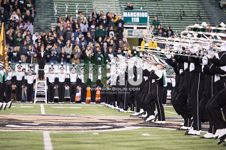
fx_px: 1067
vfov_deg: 8.1
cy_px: 75
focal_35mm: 170
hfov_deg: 12.1
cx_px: 113
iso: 2500
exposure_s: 1/400
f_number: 2.8
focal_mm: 170
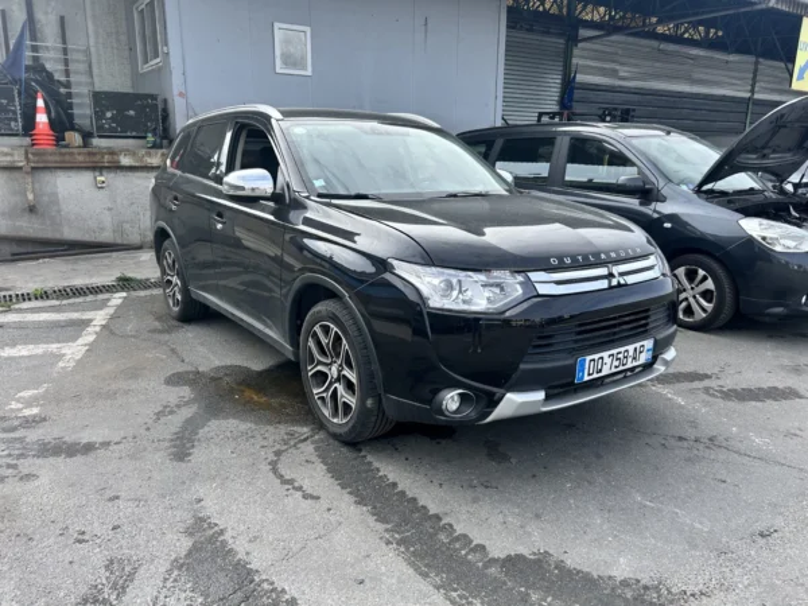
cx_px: 404
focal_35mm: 26
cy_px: 303
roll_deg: -0.4
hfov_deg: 67.3
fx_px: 607
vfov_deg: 53.1
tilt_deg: -15.4
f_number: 1.5
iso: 50
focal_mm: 5.7
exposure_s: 1/1048
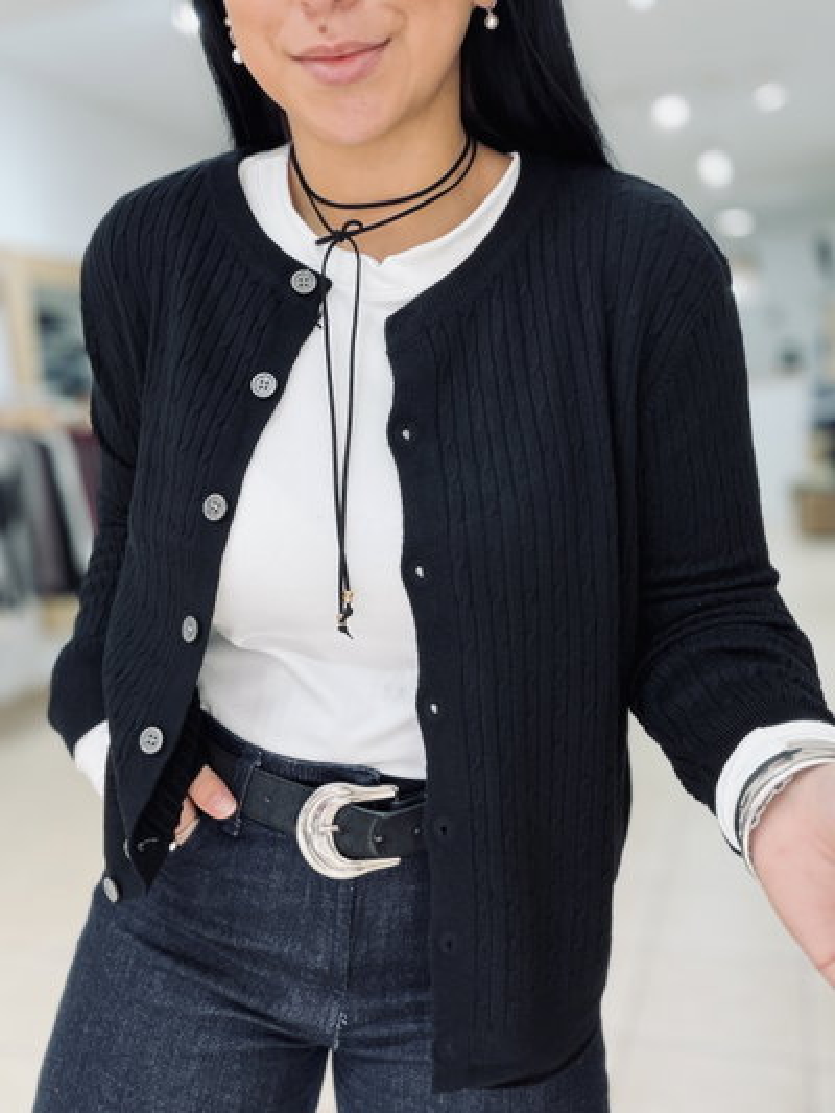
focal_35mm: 30
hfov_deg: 46.8
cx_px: 418
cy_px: 556
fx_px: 964
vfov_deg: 60.0
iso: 64
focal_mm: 2.71
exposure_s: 1/50
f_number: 1.9
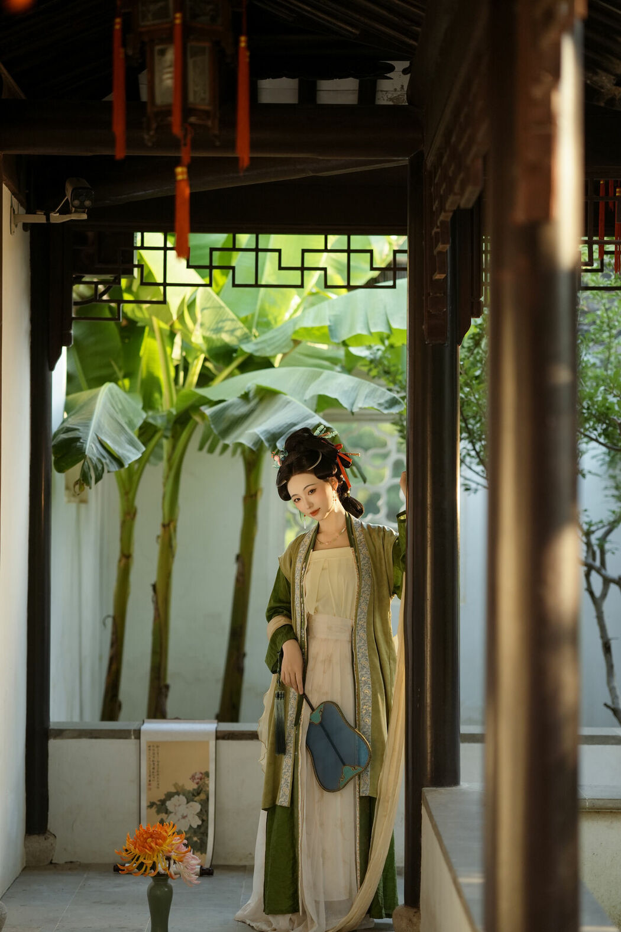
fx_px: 2199
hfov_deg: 16.1
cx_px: 310
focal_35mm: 85
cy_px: 466
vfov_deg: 23.9
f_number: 1.8
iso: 640
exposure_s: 1/1000
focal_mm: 85
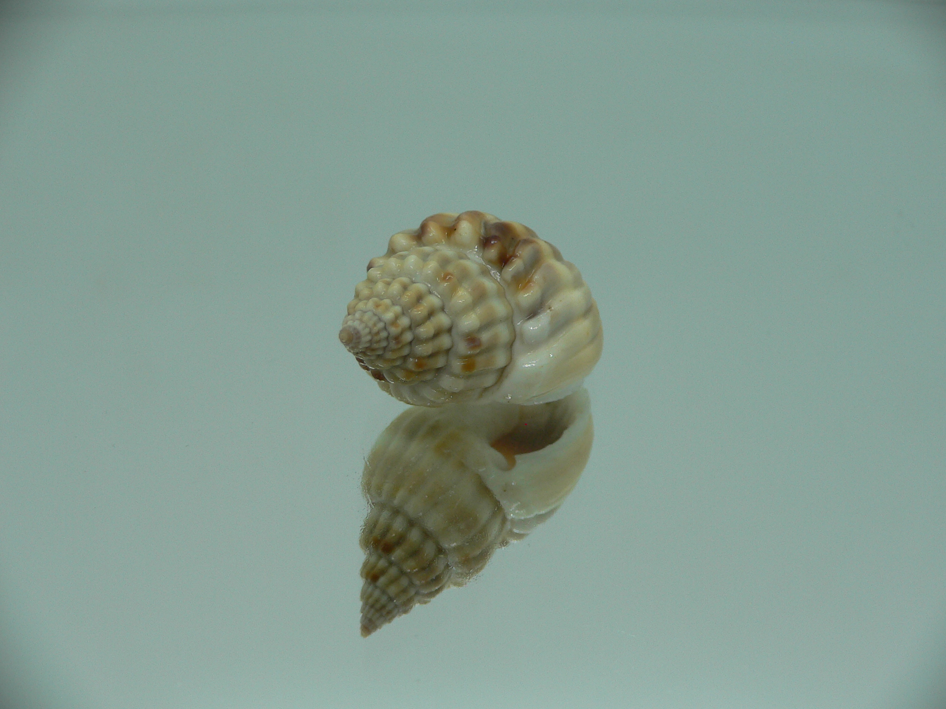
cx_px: 473
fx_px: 956
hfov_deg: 52.6
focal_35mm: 35
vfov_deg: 40.7
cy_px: 354
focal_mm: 4.6
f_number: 2.8
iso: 80
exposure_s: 1/60
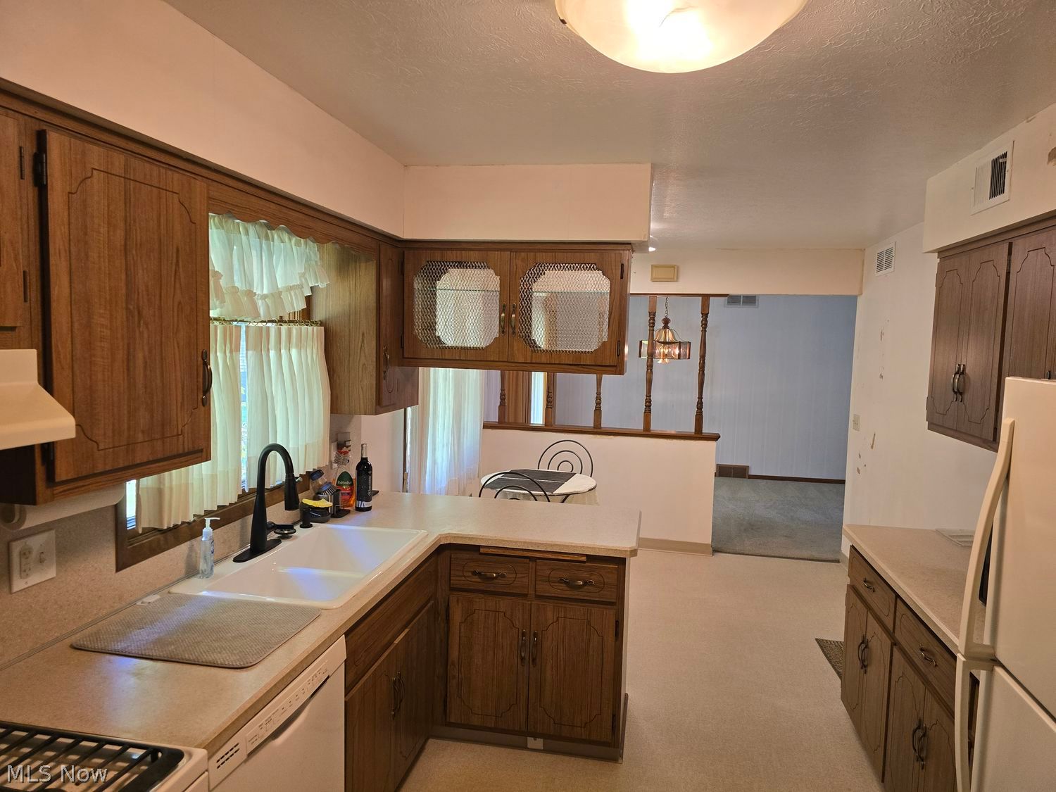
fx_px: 702
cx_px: 528
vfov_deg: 58.9
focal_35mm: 23
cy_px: 396
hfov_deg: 73.9
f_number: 1.7
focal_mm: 6.3
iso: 160
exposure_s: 1/120
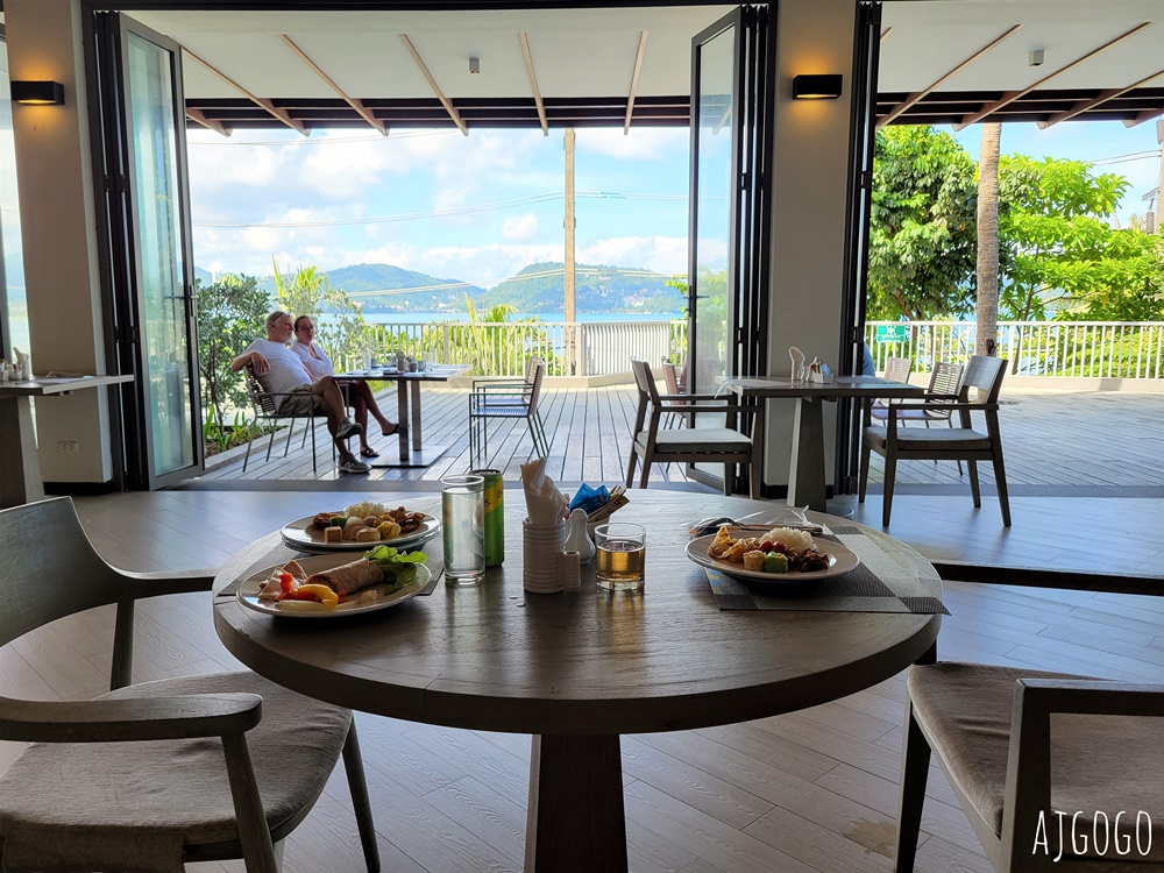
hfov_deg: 67.3
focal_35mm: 26
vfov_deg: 53.1
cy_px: 436
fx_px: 874
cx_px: 582
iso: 40
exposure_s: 1/192
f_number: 1.8
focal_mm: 5.4
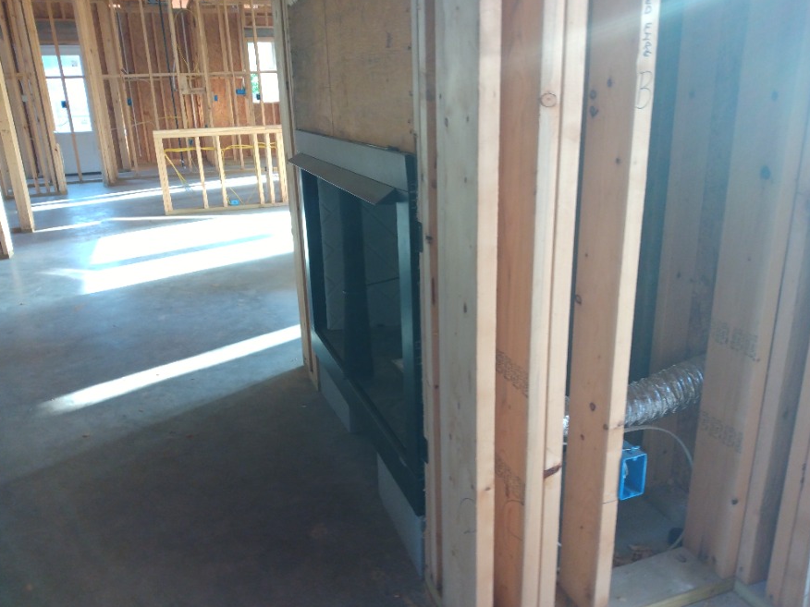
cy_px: 307
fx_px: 491
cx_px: 411
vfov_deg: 63.4
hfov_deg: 79.0
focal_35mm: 21
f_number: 2
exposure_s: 1/30
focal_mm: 3.54
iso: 250
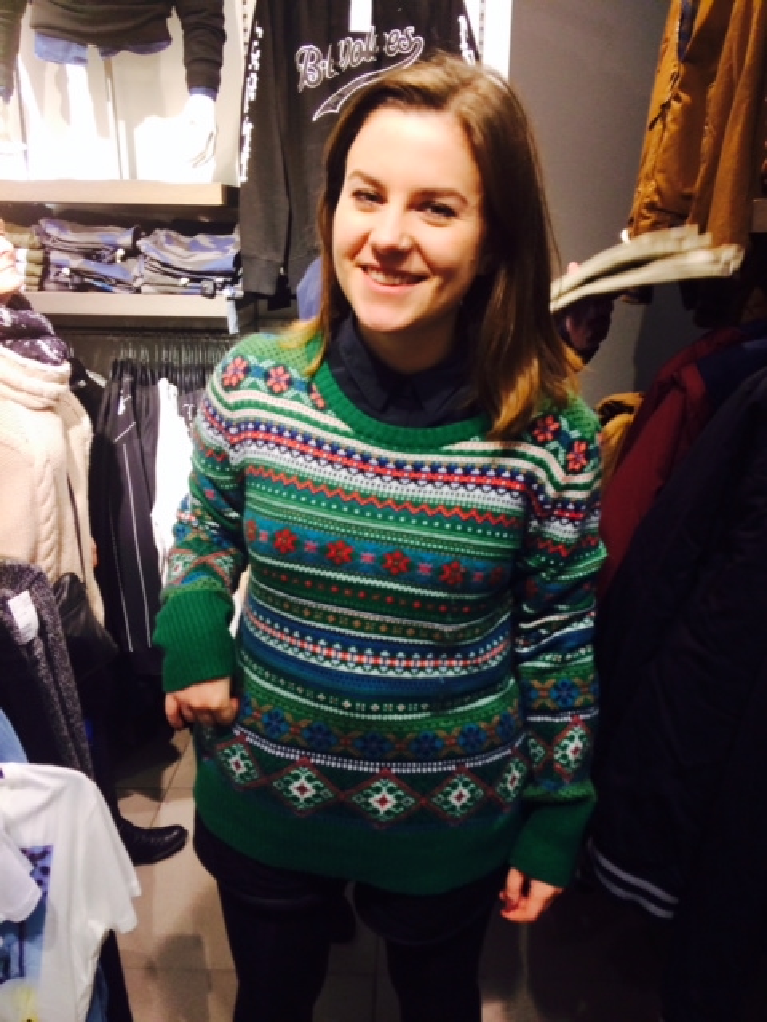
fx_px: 886
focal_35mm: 30
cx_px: 384
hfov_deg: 46.8
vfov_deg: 60.0
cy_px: 511
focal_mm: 4.12
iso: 64
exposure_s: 1/30
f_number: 2.2
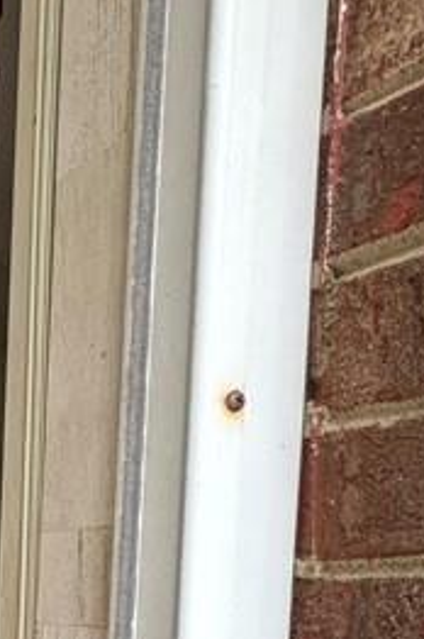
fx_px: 1010
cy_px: 676
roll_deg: +0.8
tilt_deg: -4.0
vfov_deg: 31.7
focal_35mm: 57
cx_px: -556
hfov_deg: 15.3
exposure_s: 1/99
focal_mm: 2.22
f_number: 2.2
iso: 160
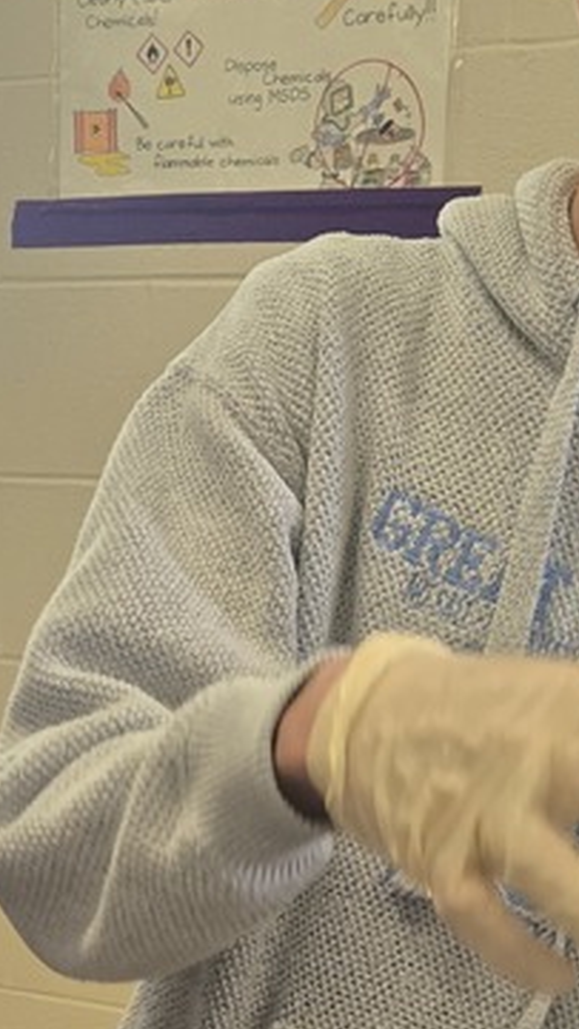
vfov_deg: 28.1
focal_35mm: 71
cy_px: 1006
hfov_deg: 17.0
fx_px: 1938
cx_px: 299
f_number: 1.8
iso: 125
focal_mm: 5.4
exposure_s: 1/120
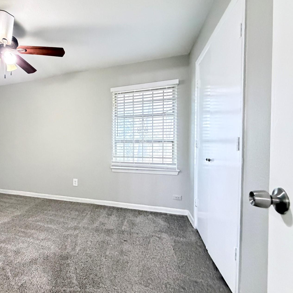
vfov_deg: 74.8
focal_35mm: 20
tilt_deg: -2.9
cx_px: 67
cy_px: 148
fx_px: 192
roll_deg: +0.0
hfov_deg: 69.0
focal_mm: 2.22
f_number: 2.2
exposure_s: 1/60
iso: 1000
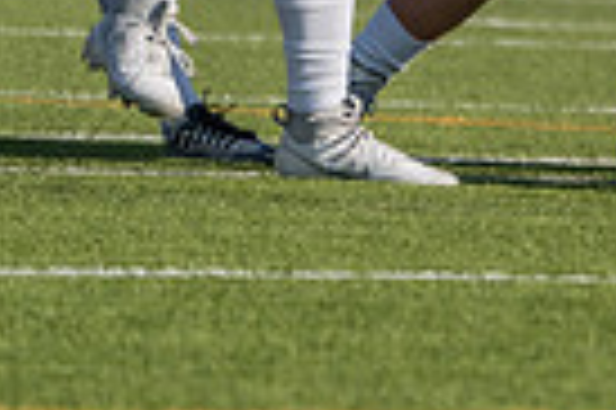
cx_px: 1228
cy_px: -349
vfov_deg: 0.8
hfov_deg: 1.2
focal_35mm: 1696
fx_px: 28986
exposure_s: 1/1250
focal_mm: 400
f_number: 5.6
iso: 160
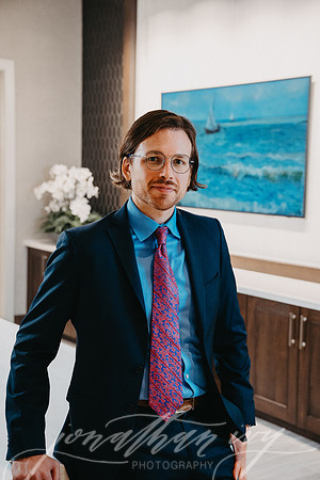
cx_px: 160
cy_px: 240
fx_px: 773
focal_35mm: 58
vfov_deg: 34.5
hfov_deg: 23.4
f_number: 4.5
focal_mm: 58
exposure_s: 1/125
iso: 1600
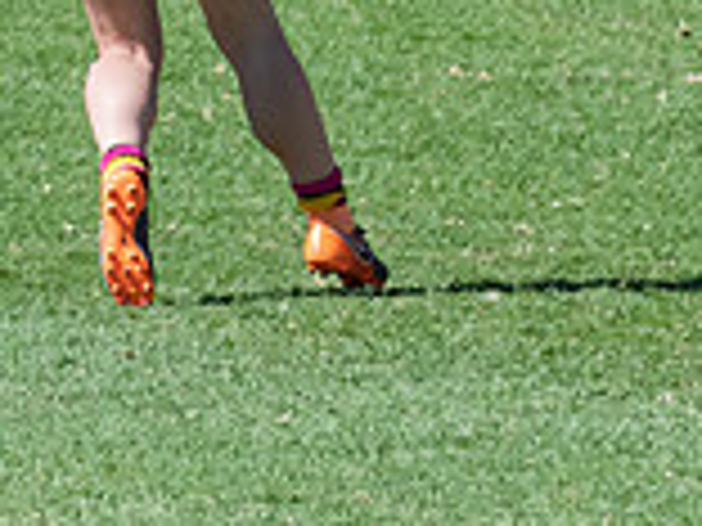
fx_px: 52545
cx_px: 921
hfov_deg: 0.8
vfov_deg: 0.6
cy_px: -129
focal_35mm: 2591
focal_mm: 320
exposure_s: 1/1600
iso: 800
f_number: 10
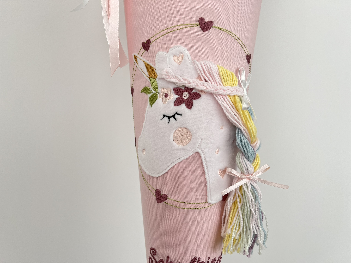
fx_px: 264
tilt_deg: -10.7
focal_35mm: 26
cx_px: 176
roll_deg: -1.9
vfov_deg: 53.1
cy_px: 132
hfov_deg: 67.3
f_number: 1.6
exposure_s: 1/245
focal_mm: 5.1
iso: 40
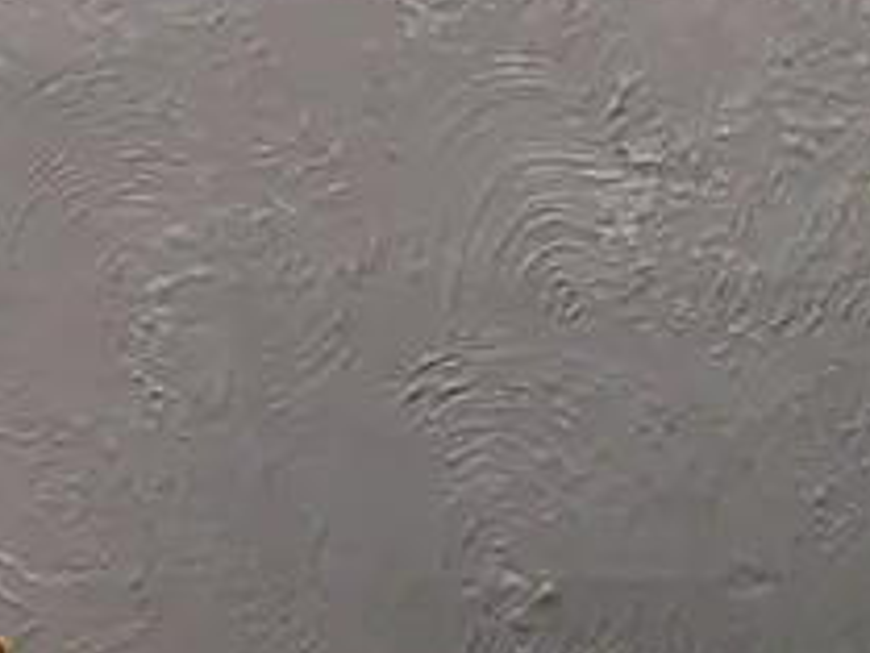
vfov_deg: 9.5
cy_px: 1468
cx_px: 1861
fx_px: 3571
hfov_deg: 12.0
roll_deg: +1.7
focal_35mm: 142
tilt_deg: -19.0
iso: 32
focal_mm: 4.15
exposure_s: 1/17
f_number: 2.2
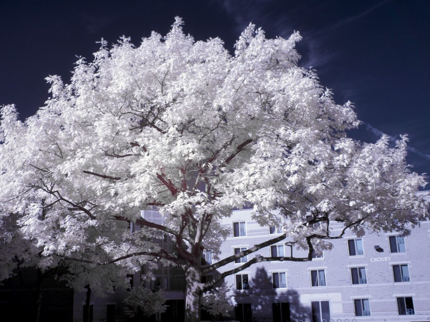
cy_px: 171
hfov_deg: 53.4
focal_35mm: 34
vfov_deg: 41.8
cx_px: 164
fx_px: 422
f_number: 7.1
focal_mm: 18
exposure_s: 1/250
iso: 200
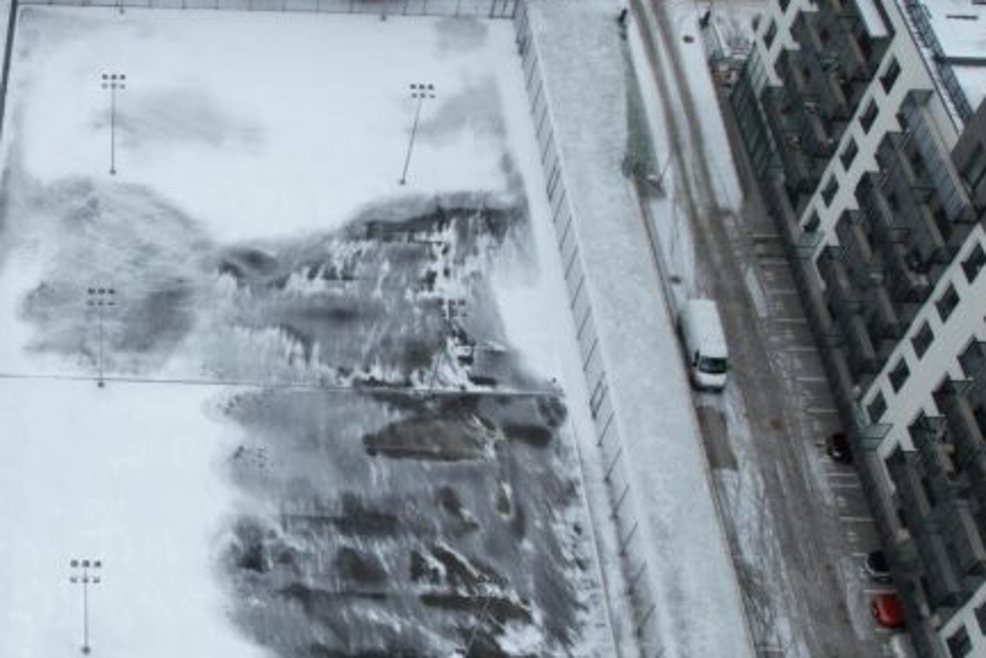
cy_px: 384
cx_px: 91
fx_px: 1425
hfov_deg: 35.8
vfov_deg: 26.0
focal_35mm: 52
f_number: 2.8
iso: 100
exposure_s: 1/320
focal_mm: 8.38
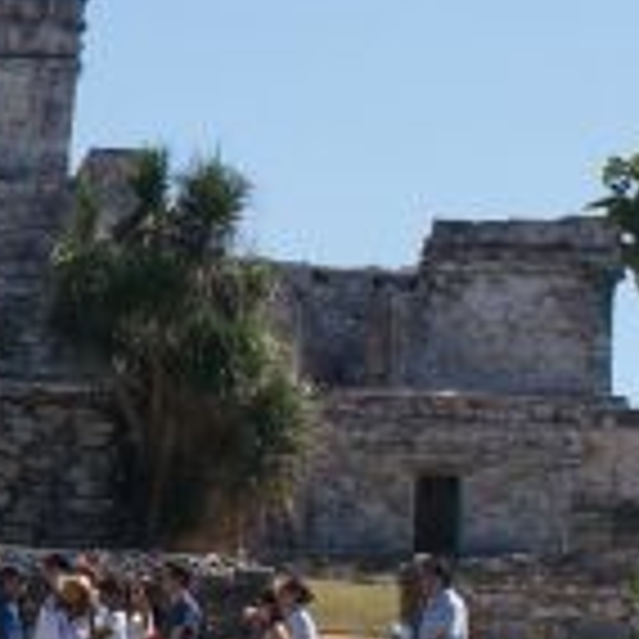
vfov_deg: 8.1
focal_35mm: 216
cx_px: -572
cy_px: 317
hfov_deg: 7.8
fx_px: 4511
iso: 100
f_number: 13
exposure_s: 1/125
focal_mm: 30
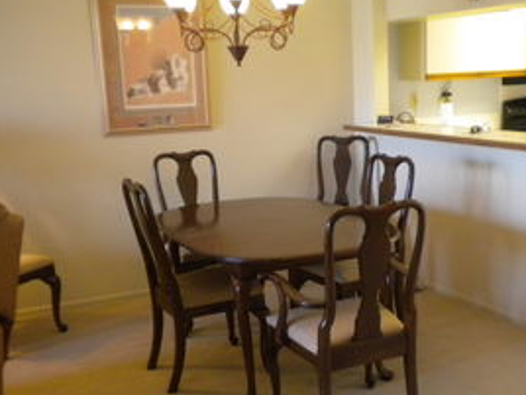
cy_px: 246
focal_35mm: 48
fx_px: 729
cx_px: 320
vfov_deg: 30.1
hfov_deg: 39.5
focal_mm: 6.3
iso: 400
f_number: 3.1
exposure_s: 1/52.2
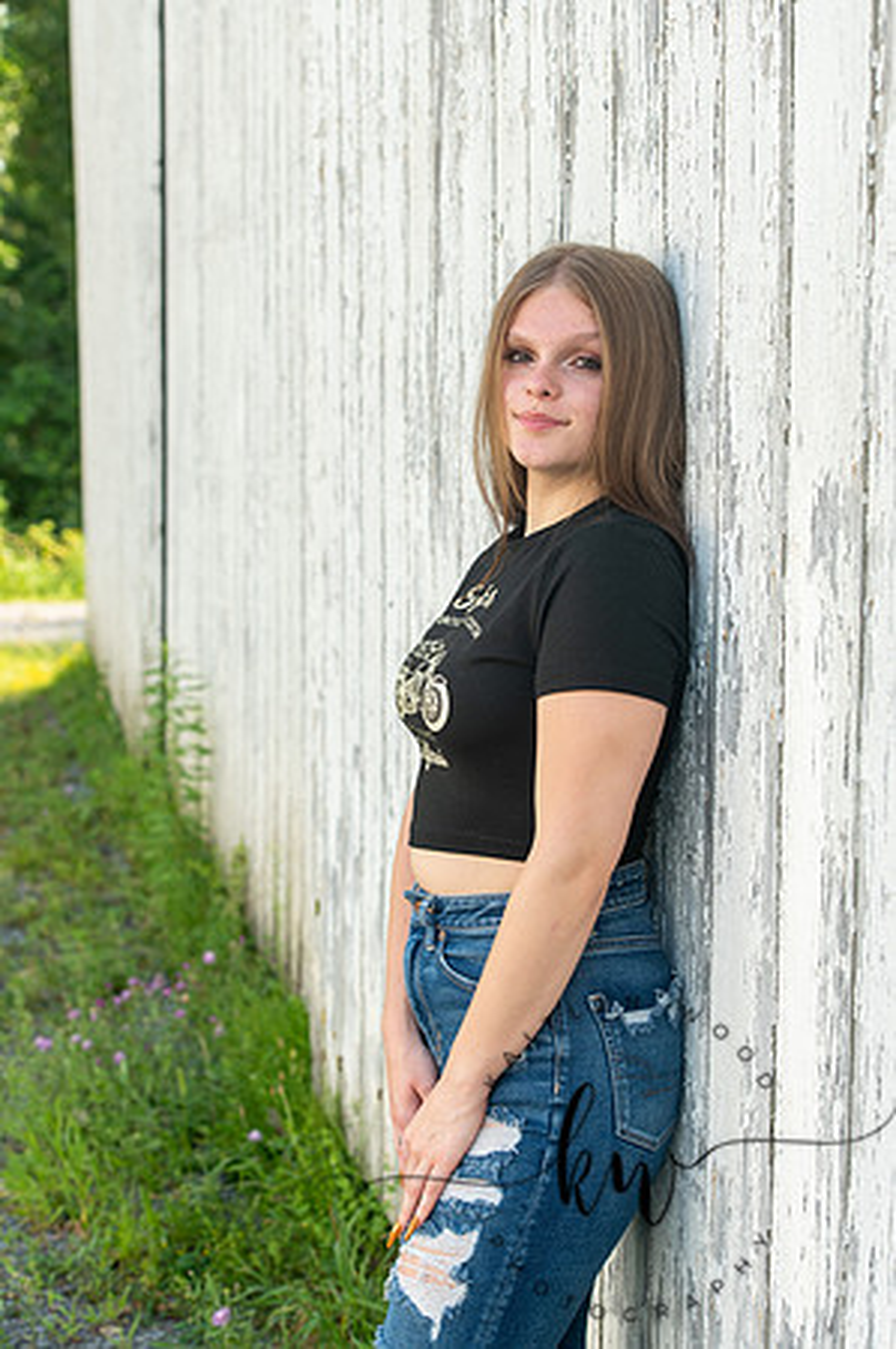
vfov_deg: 28.9
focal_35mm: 70
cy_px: 674
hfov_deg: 19.4
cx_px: 448
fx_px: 2619
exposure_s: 1/250
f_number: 5.6
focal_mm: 70
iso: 400
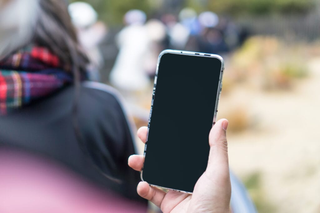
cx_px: 160
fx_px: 467
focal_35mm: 52
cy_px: 106
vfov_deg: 25.8
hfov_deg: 37.8
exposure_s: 1/640
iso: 100
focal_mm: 35
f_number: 1.8
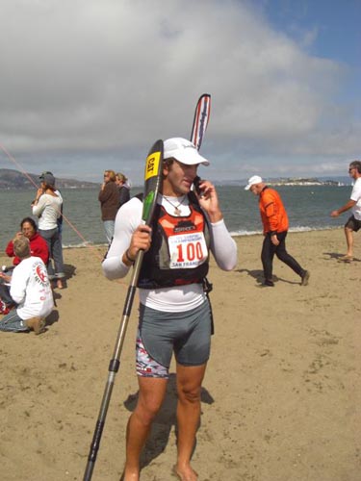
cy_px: 240
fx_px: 528
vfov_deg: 49.0
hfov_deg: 37.7
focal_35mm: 38
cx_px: 180
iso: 64
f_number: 8
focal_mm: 6.2
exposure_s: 1/250
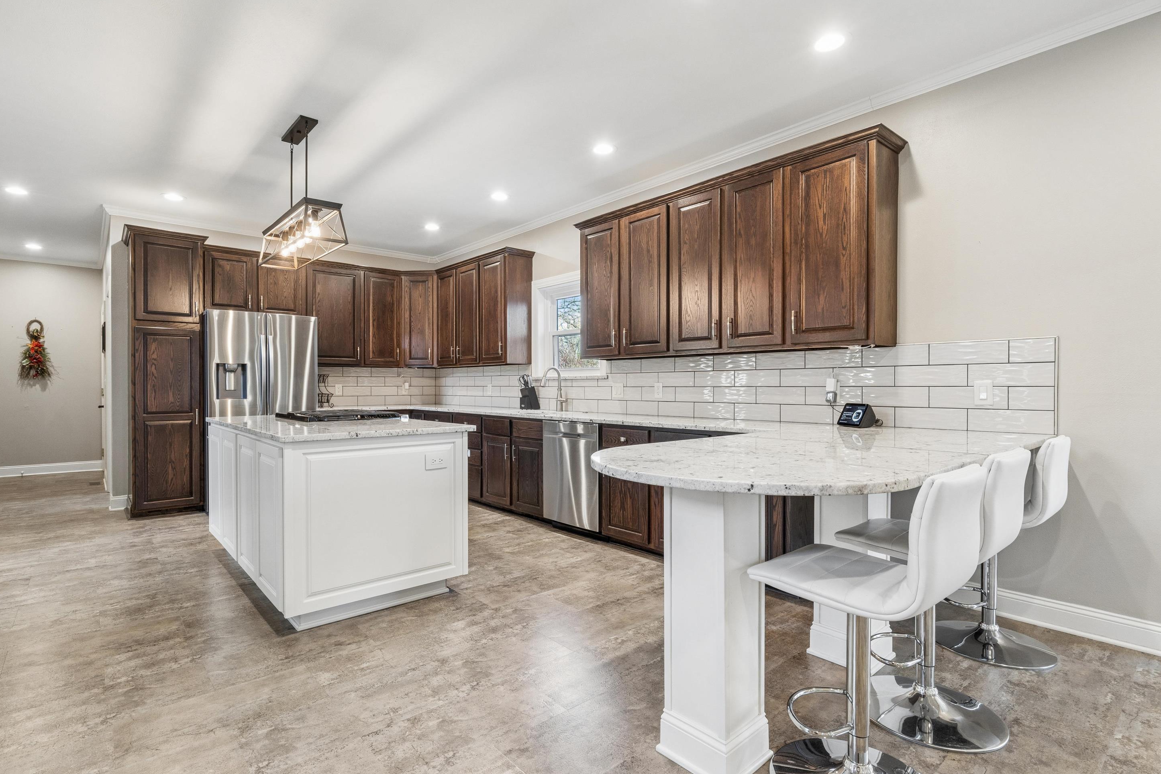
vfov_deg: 70.4
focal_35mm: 17
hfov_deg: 93.2
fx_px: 548
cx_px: 556
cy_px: 401
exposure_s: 1/8
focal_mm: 16
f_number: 9
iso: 400
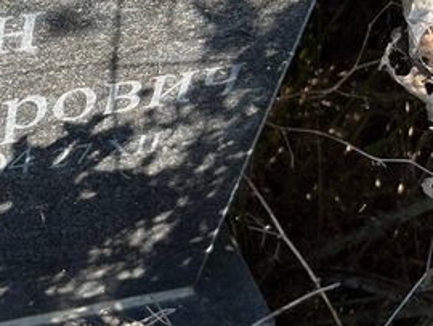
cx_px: -106
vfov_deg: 19.0
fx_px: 964
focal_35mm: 77
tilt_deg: -46.5
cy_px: 67
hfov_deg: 22.9
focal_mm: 5.7
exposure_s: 1/797
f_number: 1.5
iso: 50
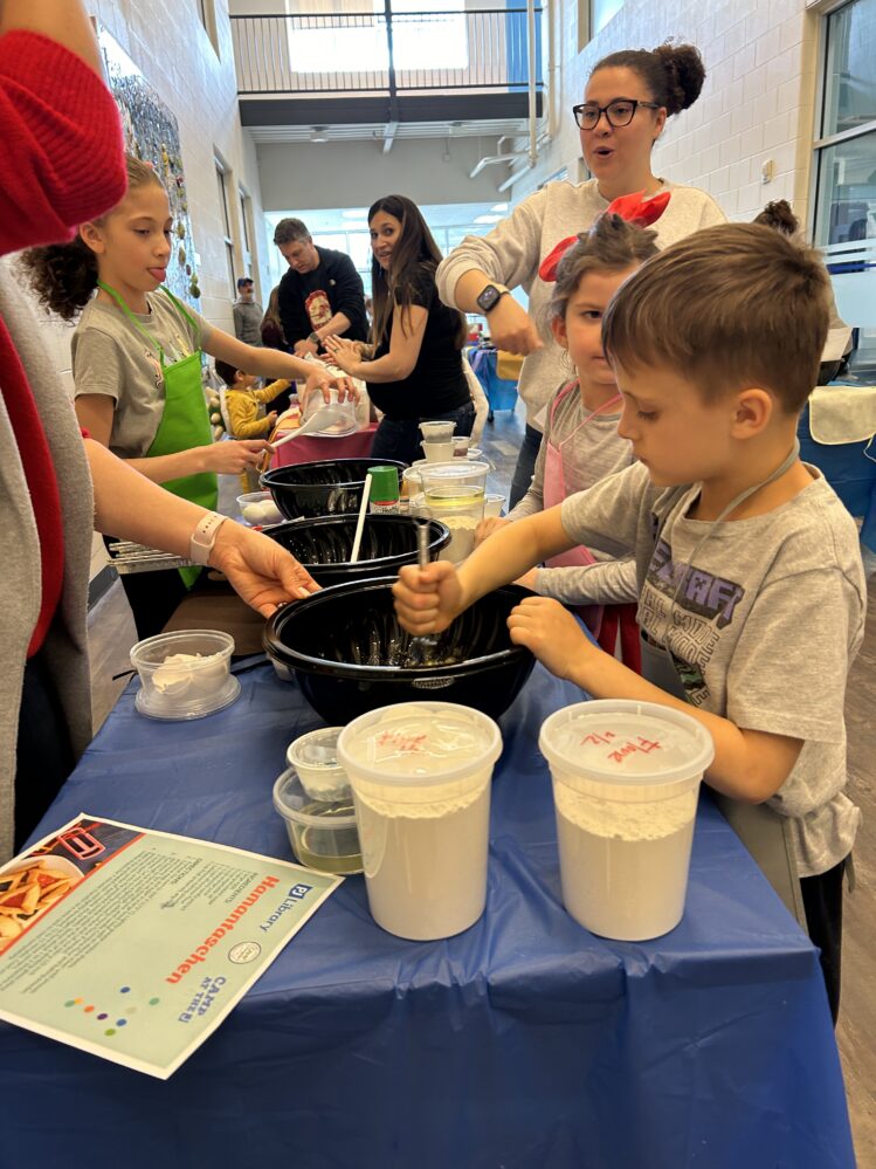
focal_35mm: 26
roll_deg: +1.1
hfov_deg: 53.1
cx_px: 438
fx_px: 877
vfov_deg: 67.3
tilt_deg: -17.8
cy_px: 584
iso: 125
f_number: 1.5
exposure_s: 1/60
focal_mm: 5.7
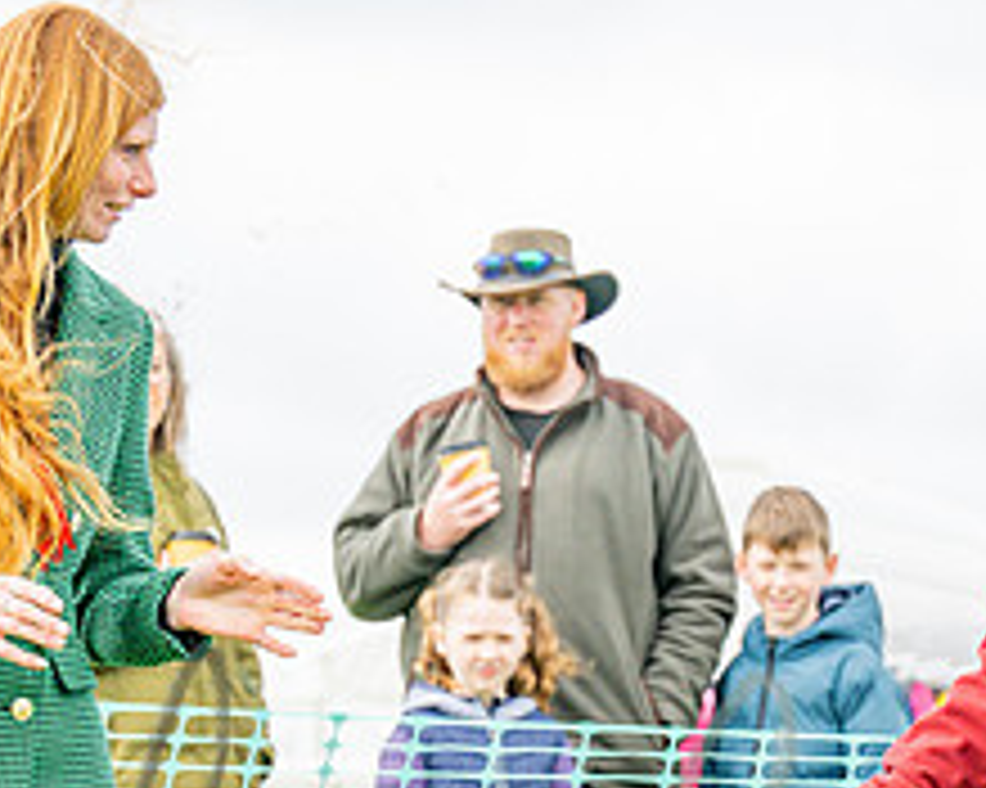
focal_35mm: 203
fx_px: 5921
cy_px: 986
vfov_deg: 7.5
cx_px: 1057
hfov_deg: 9.4
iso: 400
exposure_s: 1/1600
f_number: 4
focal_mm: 70
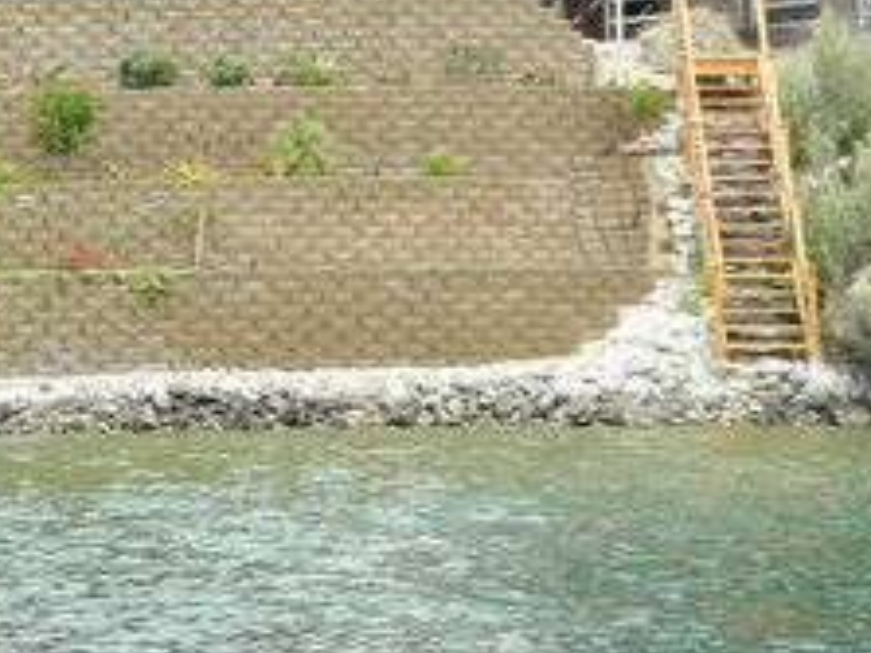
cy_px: 133
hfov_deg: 14.9
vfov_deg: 11.2
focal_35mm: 132
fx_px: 3320
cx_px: 227
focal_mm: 14.3
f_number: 4.4
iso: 100
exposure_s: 1/250
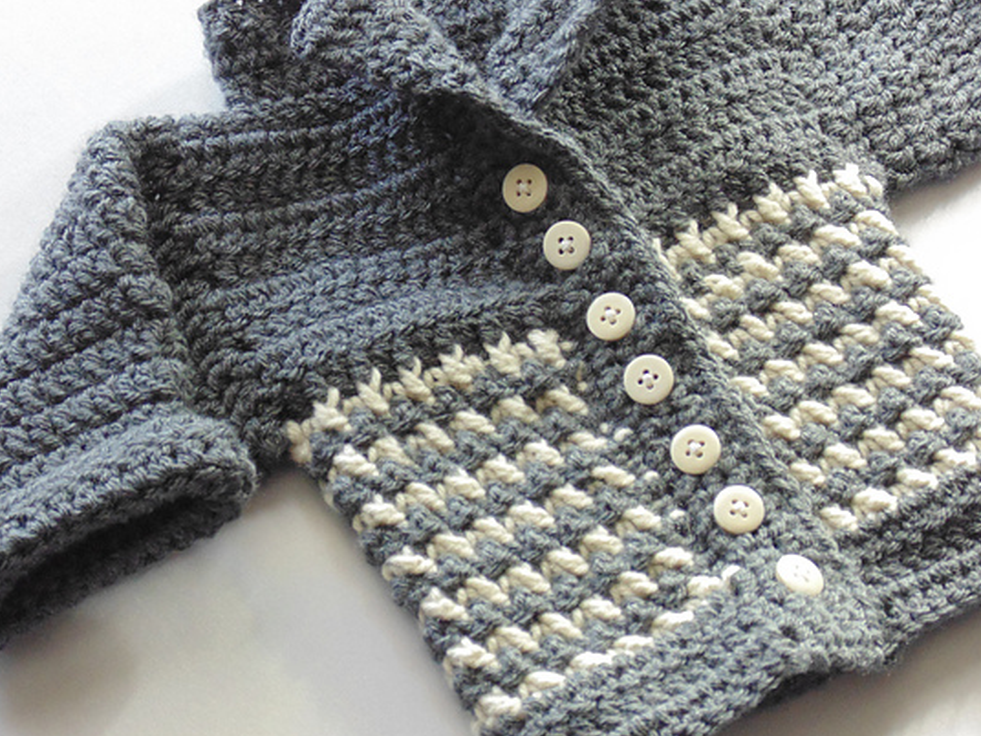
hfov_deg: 13.9
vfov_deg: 10.4
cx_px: 514
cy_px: 352
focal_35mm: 142
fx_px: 4024
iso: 320
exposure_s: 1/30
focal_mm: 21.3
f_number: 4.8
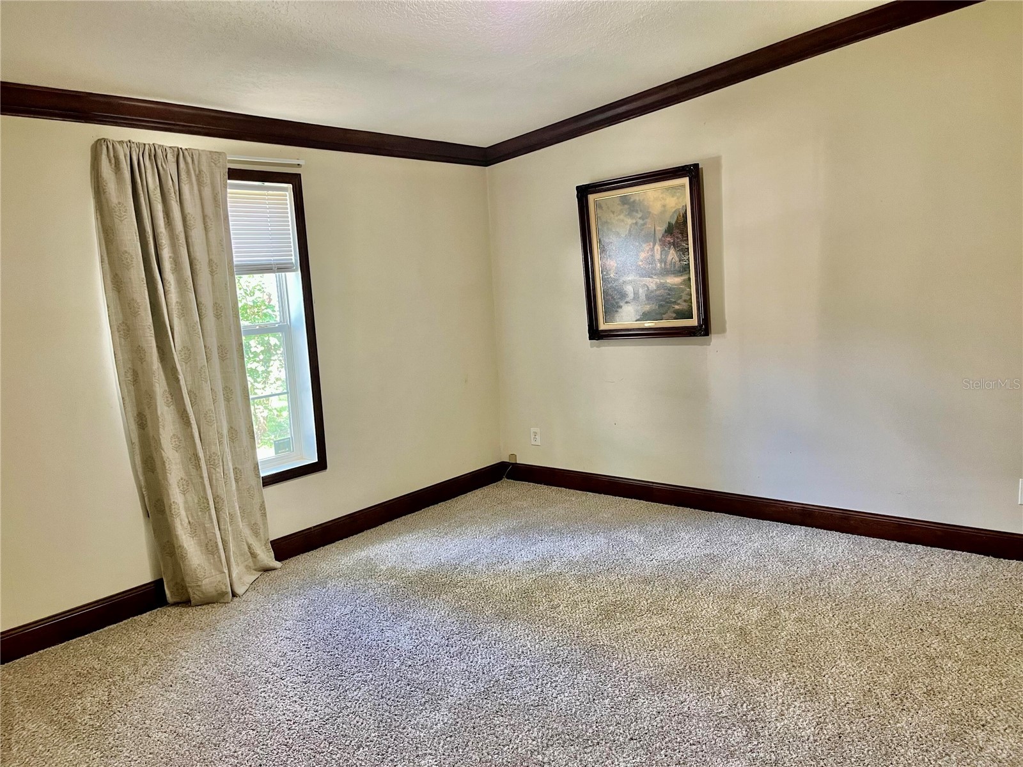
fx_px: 768
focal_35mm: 26
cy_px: 384
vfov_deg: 53.1
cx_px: 512
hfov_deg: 67.3
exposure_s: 1/60
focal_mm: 5.1
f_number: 1.6
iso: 200
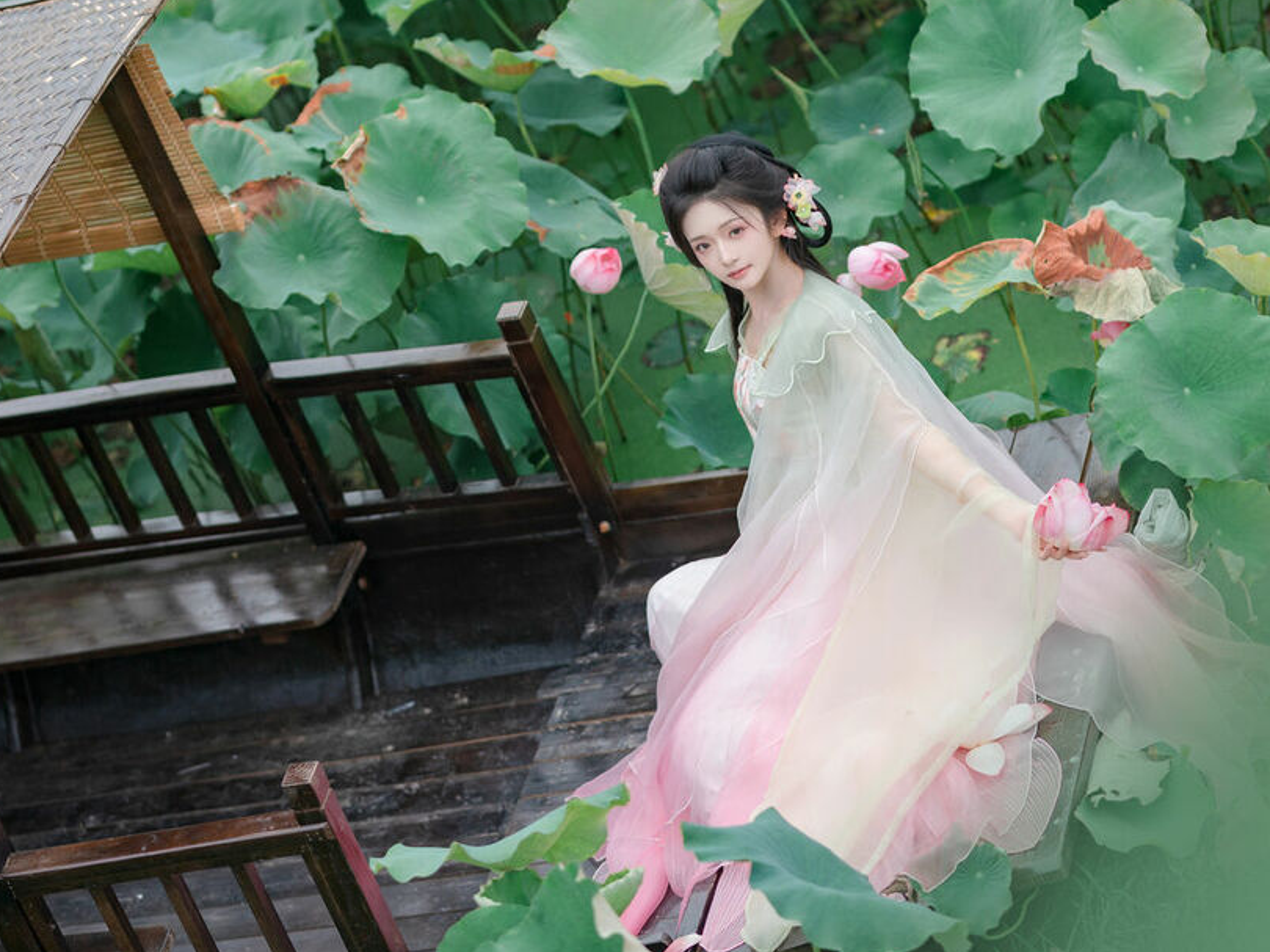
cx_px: 638
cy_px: 430
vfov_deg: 14.0
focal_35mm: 106
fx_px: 3888
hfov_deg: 18.6
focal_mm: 85
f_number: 1.8
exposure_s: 1/2500
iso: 250
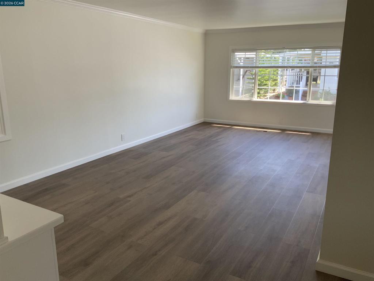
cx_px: 187
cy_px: 140
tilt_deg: -15.2
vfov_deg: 48.2
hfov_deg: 61.7
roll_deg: -0.3
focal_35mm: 29
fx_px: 313
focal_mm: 3
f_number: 1.8
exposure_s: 1/120
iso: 32
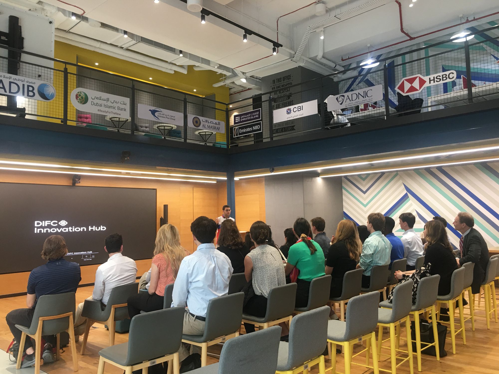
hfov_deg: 61.7
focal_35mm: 29
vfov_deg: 48.2
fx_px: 418
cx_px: 250
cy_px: 187
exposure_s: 1/17
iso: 40
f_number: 2.2
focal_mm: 4.15
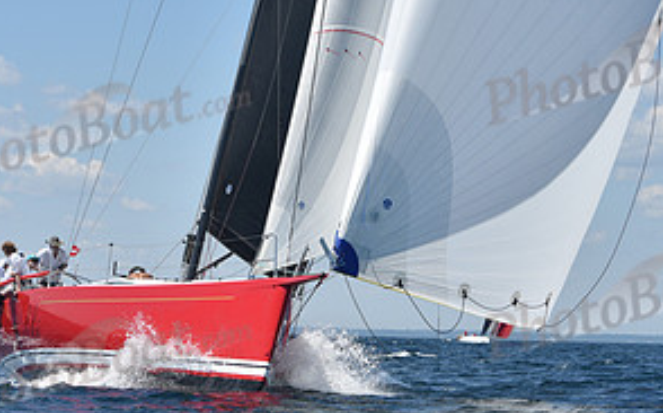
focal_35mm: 141
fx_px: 2545
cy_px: 216
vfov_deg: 9.3
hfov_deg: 14.8
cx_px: 370
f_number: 8
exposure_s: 1/1000
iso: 200
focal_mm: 70
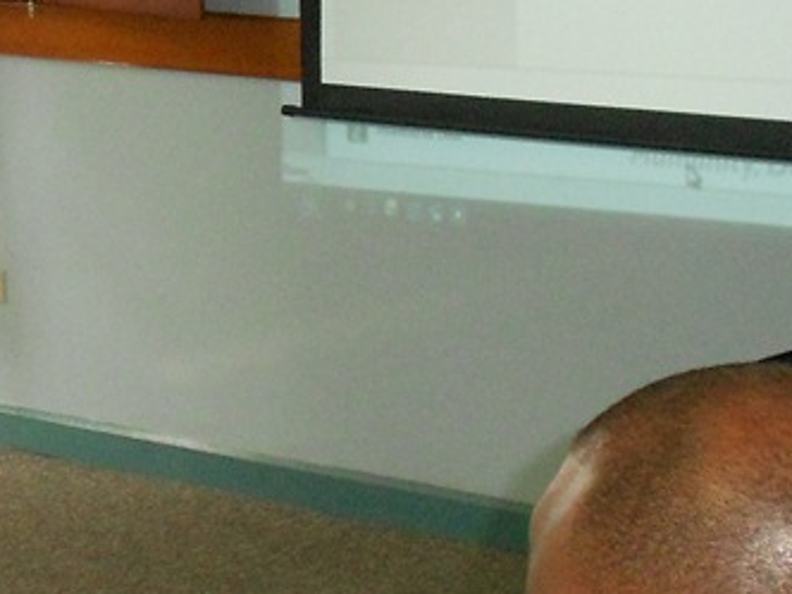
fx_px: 3203
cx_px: -41
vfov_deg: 10.4
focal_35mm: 140
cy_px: -88
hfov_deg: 13.8
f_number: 4.2
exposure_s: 1/30
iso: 320
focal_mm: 7.7
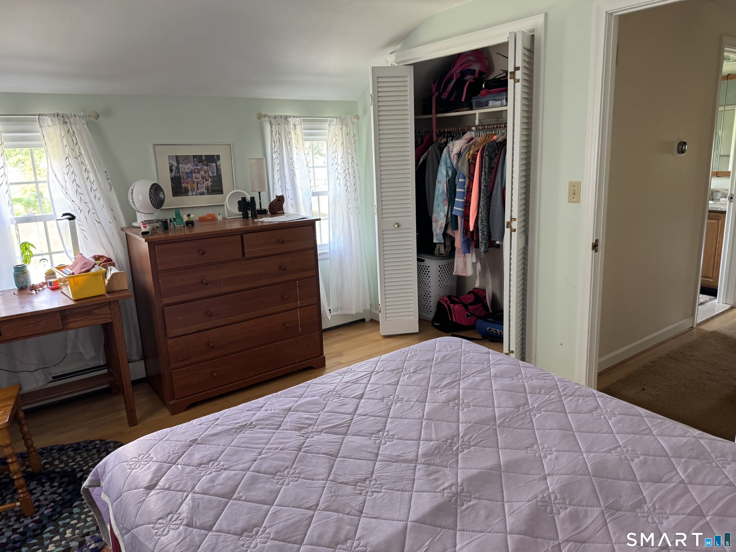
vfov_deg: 56.8
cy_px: 276
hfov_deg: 71.6
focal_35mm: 24
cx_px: 368
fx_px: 510
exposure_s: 1/66
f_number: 1.78
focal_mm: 6.76
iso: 200
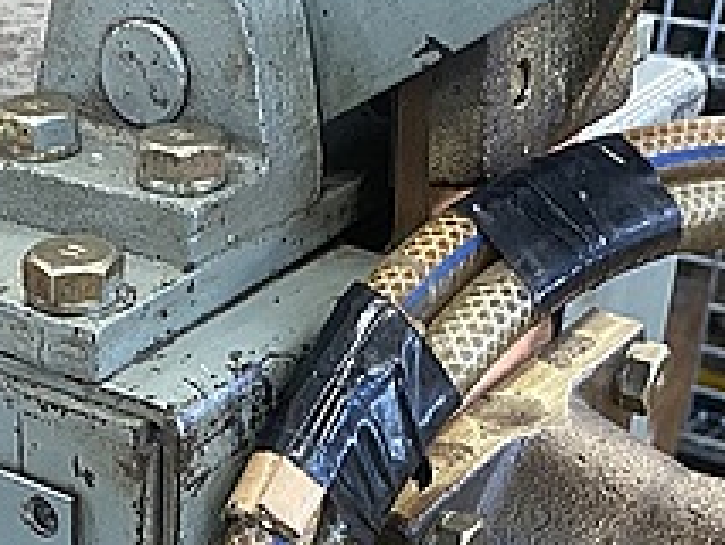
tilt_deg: -31.6
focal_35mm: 78
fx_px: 1635
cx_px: 58
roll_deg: -0.4
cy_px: 548
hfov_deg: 24.2
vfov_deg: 18.4
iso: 250
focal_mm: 4.25
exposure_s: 1/60
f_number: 1.8
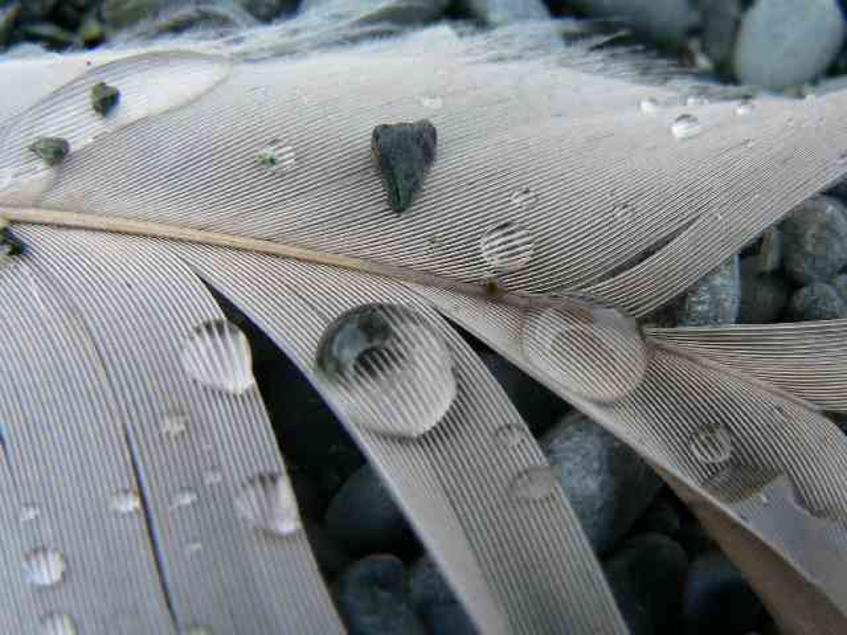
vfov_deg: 23.3
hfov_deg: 30.7
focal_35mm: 63
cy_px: 318
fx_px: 1542
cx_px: 424
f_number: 4
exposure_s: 1/125
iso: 100
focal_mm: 10.5
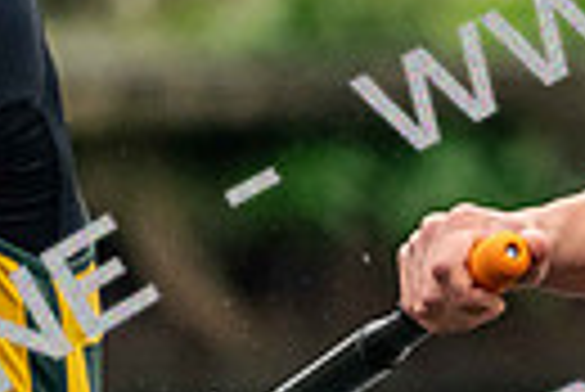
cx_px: 909
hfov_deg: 1.2
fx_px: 28924
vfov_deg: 0.8
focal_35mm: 1778
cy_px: 164
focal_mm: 400
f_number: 4.5
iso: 4500
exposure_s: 1/2000
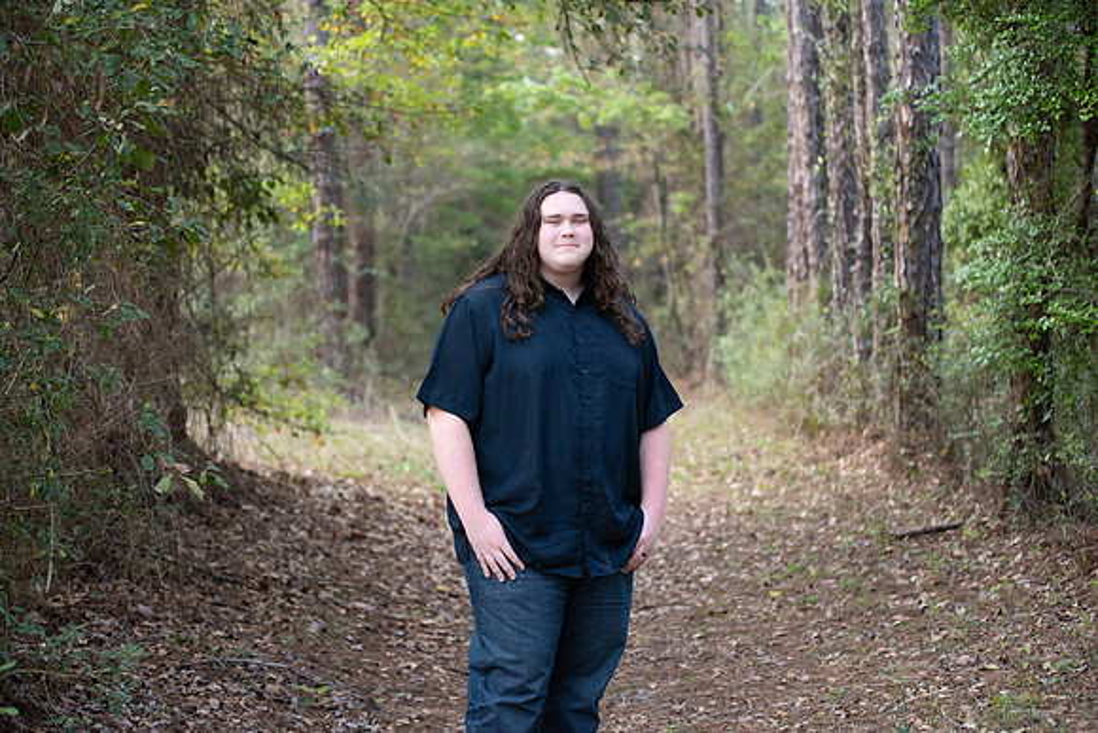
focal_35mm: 70
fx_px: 2135
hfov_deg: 28.8
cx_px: 549
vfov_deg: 19.5
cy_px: 366
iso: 1250
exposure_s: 1/320
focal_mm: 70
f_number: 2.8
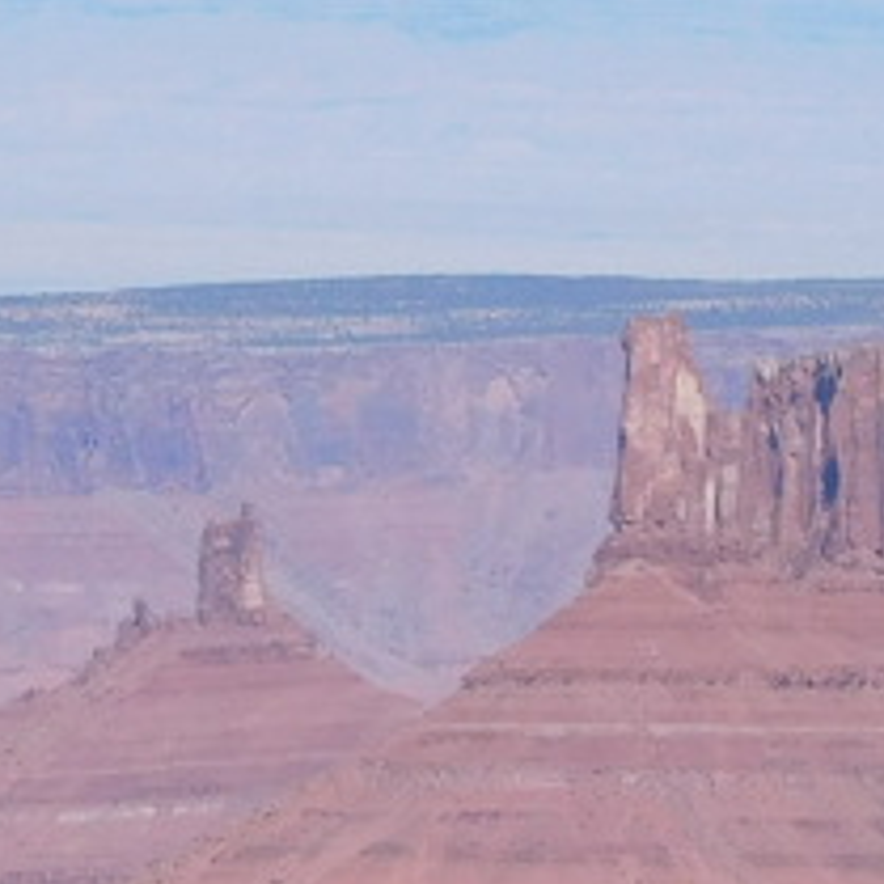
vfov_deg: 3.1
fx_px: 16295
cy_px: 1442
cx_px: 446
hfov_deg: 3.1
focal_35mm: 564
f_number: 5
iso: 125
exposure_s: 1/1000
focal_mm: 22.3
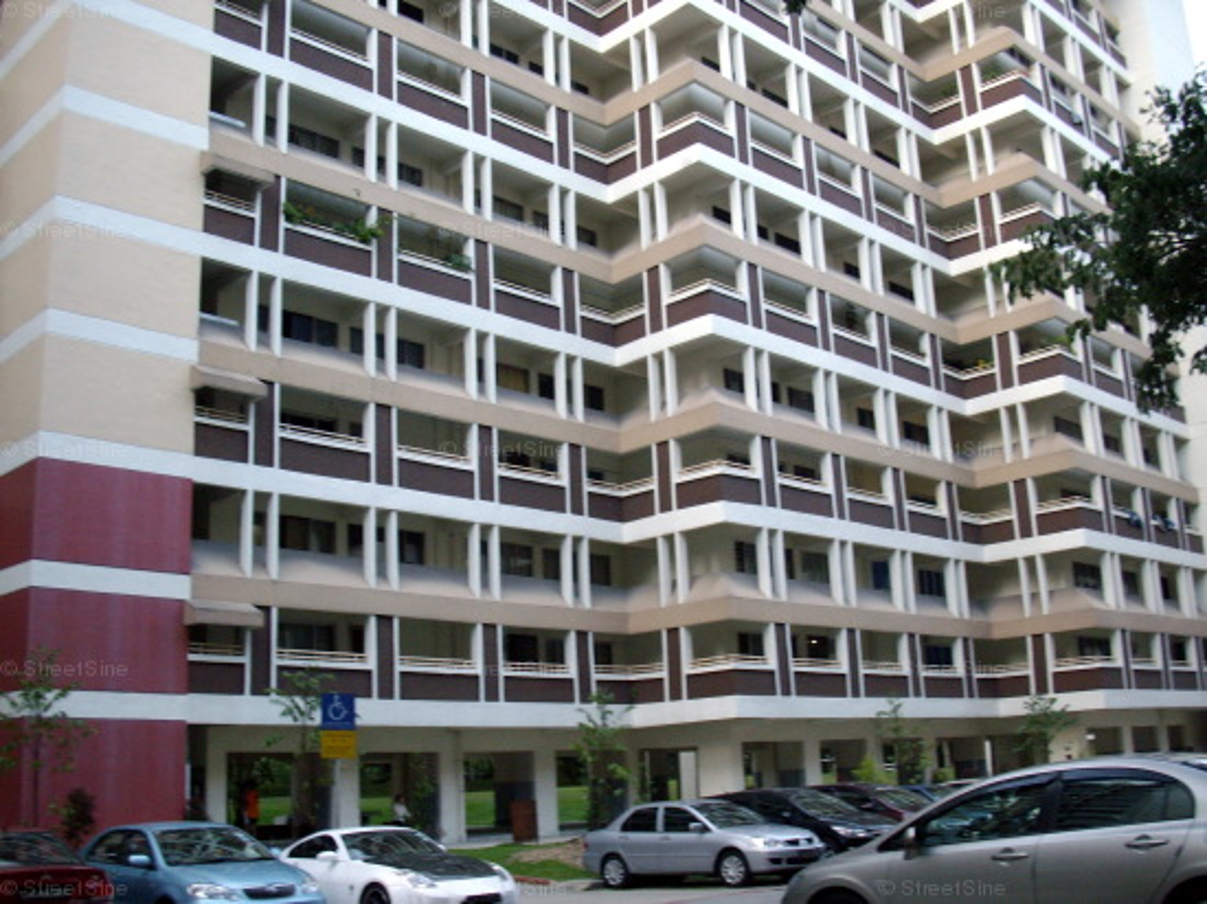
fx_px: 1290
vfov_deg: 38.6
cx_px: 604
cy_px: 452
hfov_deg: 50.2
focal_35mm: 37
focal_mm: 6.2
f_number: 2.8
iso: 185
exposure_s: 1/50
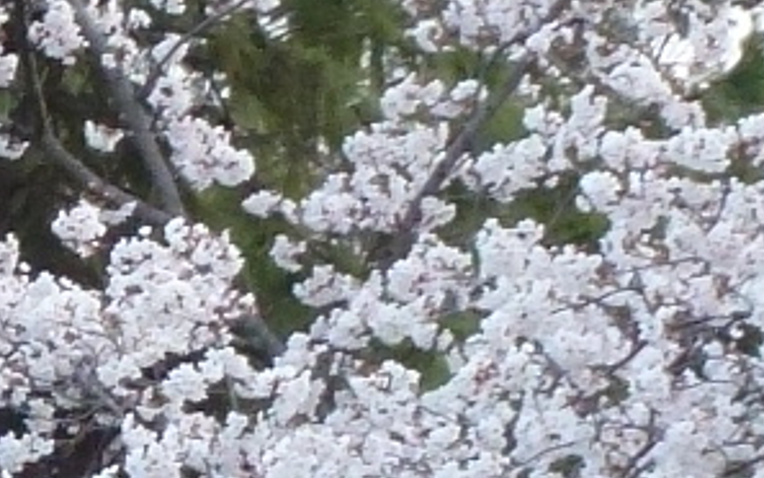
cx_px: -1235
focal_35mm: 416
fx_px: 8667
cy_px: 1773
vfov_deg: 3.1
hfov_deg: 4.9
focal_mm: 10.1
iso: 200
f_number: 4.4
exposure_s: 1/25
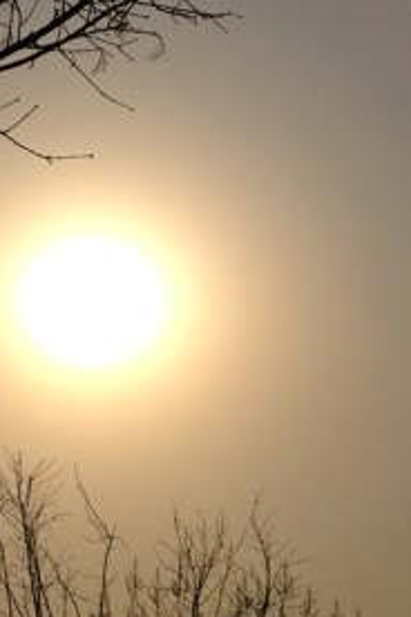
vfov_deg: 15.5
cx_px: 255
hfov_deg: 10.4
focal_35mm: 132
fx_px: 2260
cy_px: 156
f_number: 2.4
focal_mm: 4.28
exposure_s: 1/18519
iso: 64
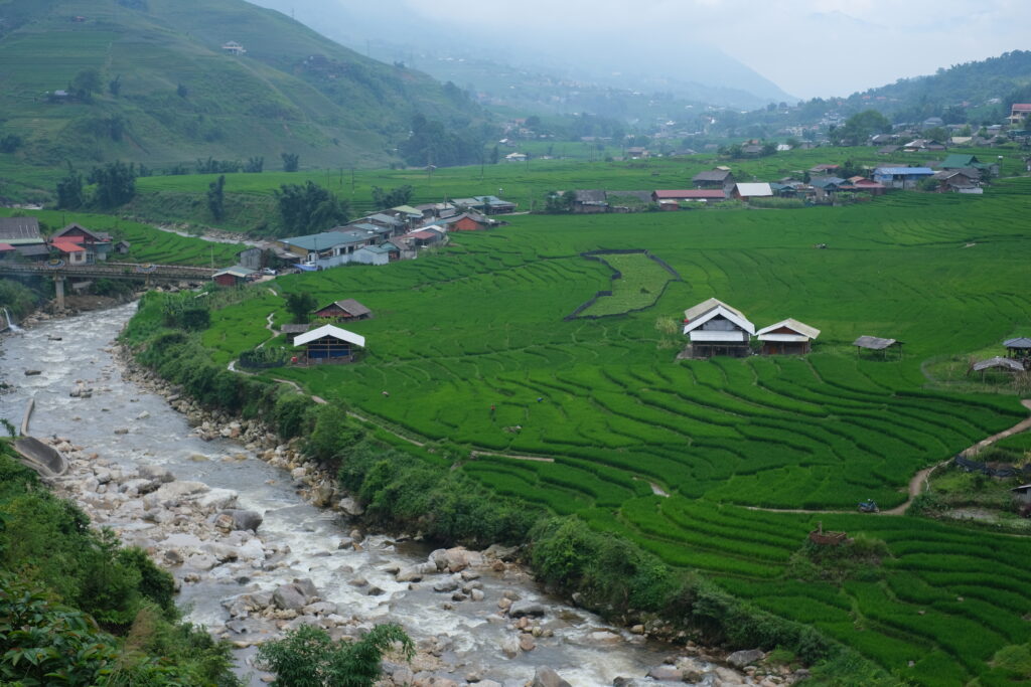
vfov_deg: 25.5
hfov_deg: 37.5
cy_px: 344
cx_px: 516
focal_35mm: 53
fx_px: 1518
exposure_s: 1/950
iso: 320
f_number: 5
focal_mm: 35
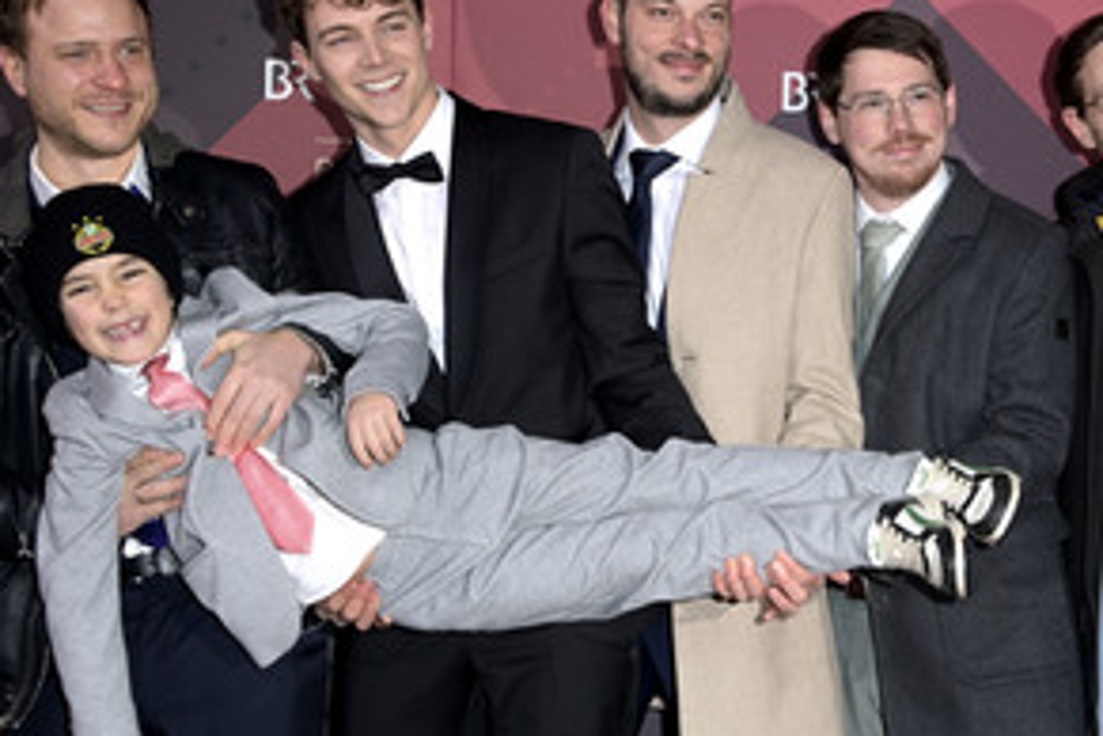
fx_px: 1991
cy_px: 402
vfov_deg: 20.9
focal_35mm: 65
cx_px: 654
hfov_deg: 30.9
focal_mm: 42
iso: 640
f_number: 5.6
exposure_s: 1/250
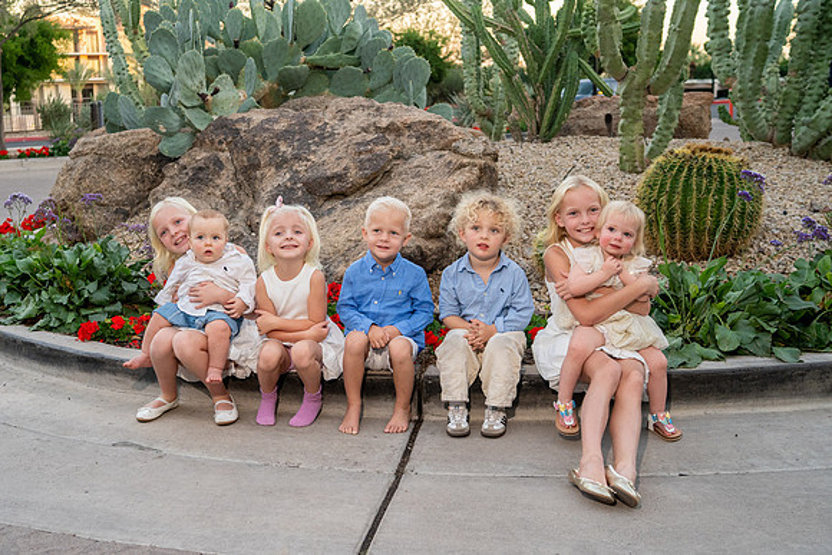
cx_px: 312
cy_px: 279
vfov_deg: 30.7
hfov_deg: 44.4
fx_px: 1010
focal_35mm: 44
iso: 2000
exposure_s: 1/250
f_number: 4
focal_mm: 35
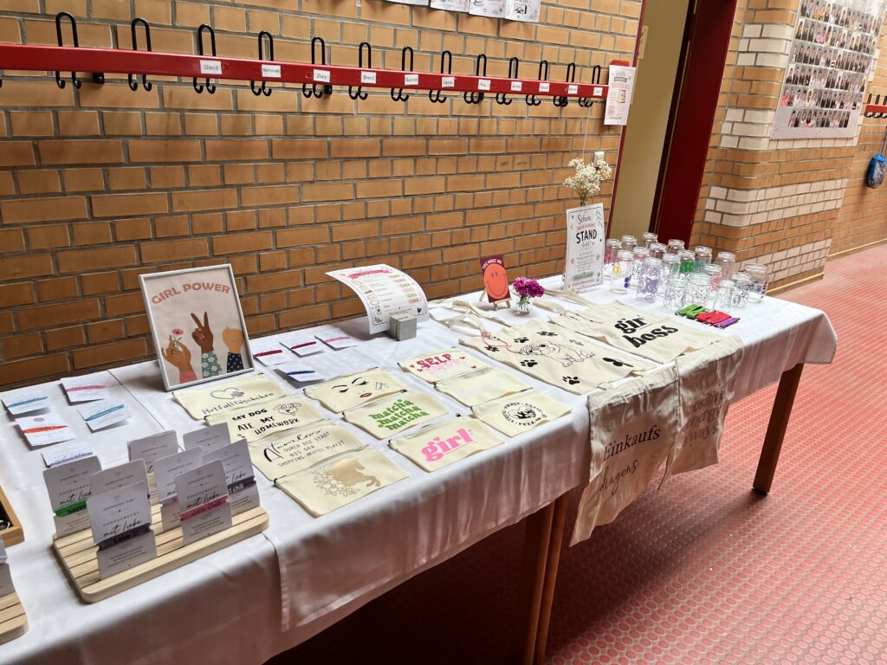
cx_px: 444
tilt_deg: -21.4
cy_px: 332
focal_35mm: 26
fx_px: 666
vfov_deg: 53.1
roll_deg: -2.7
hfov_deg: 67.3
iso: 32
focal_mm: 5.1
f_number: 1.6
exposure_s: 1/151
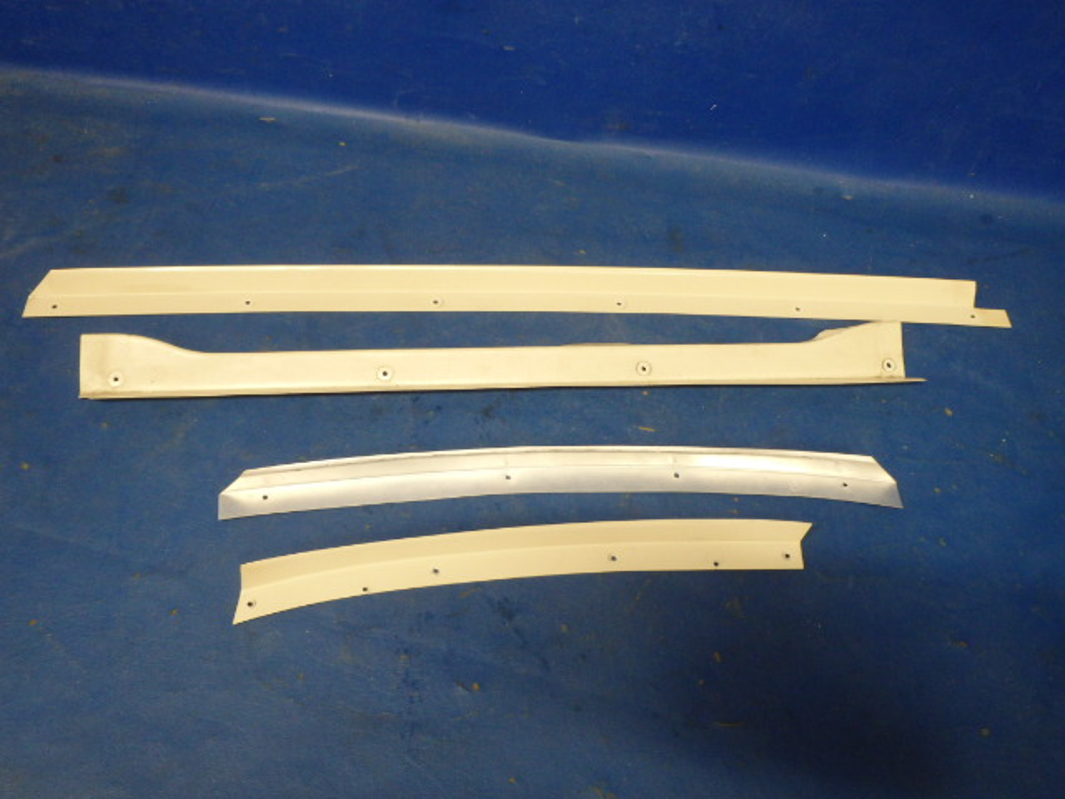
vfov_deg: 49.7
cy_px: 400
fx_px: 861
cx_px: 532
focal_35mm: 28
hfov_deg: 63.4
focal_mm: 5
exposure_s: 1/30
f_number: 3.9
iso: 500
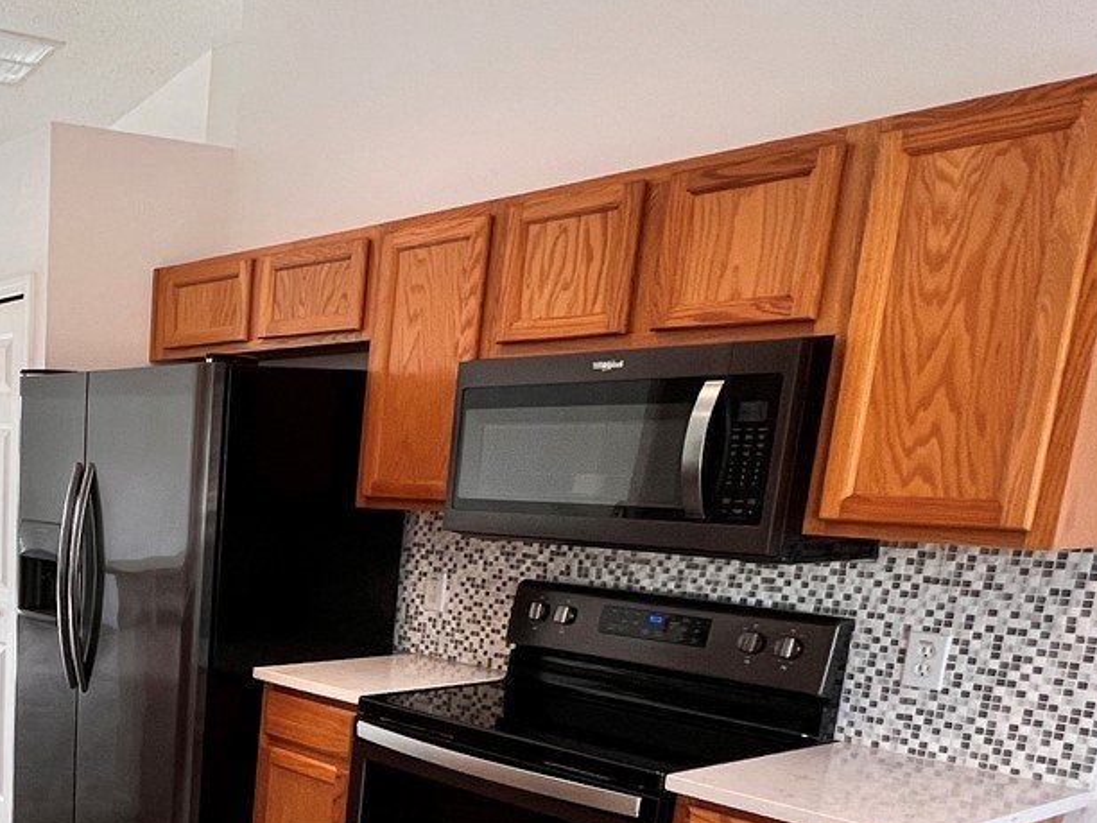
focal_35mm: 34
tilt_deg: -12.0
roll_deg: -0.7
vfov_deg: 39.7
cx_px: -59
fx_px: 1077
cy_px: 689
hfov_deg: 43.9
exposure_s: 1/120
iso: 100
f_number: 1.8
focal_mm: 1.57
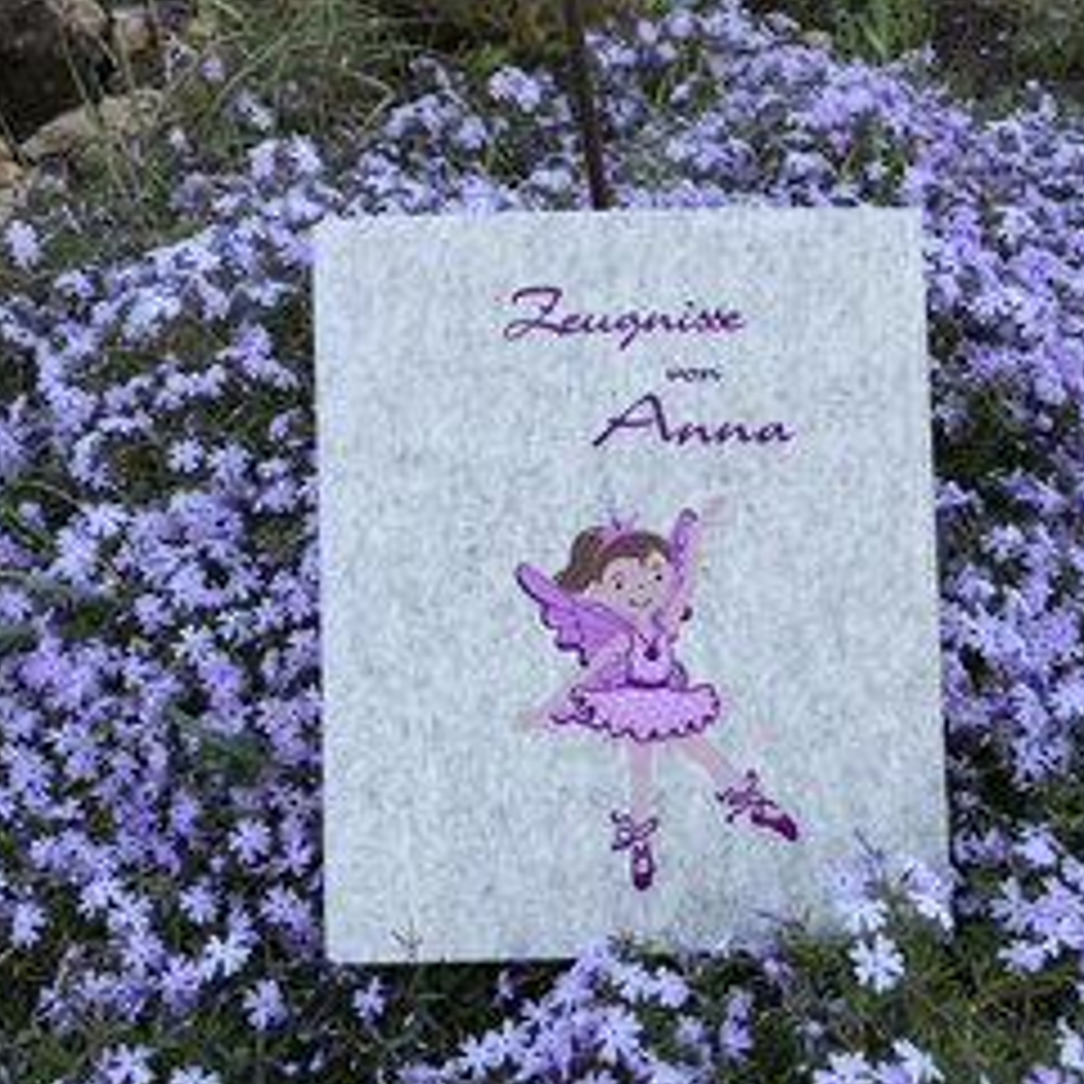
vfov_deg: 46.0
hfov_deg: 45.9
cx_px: 630
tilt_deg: -43.4
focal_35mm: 36
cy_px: 582
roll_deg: +2.8
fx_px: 1275
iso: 20
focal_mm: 3.99
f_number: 1.8
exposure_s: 1/424
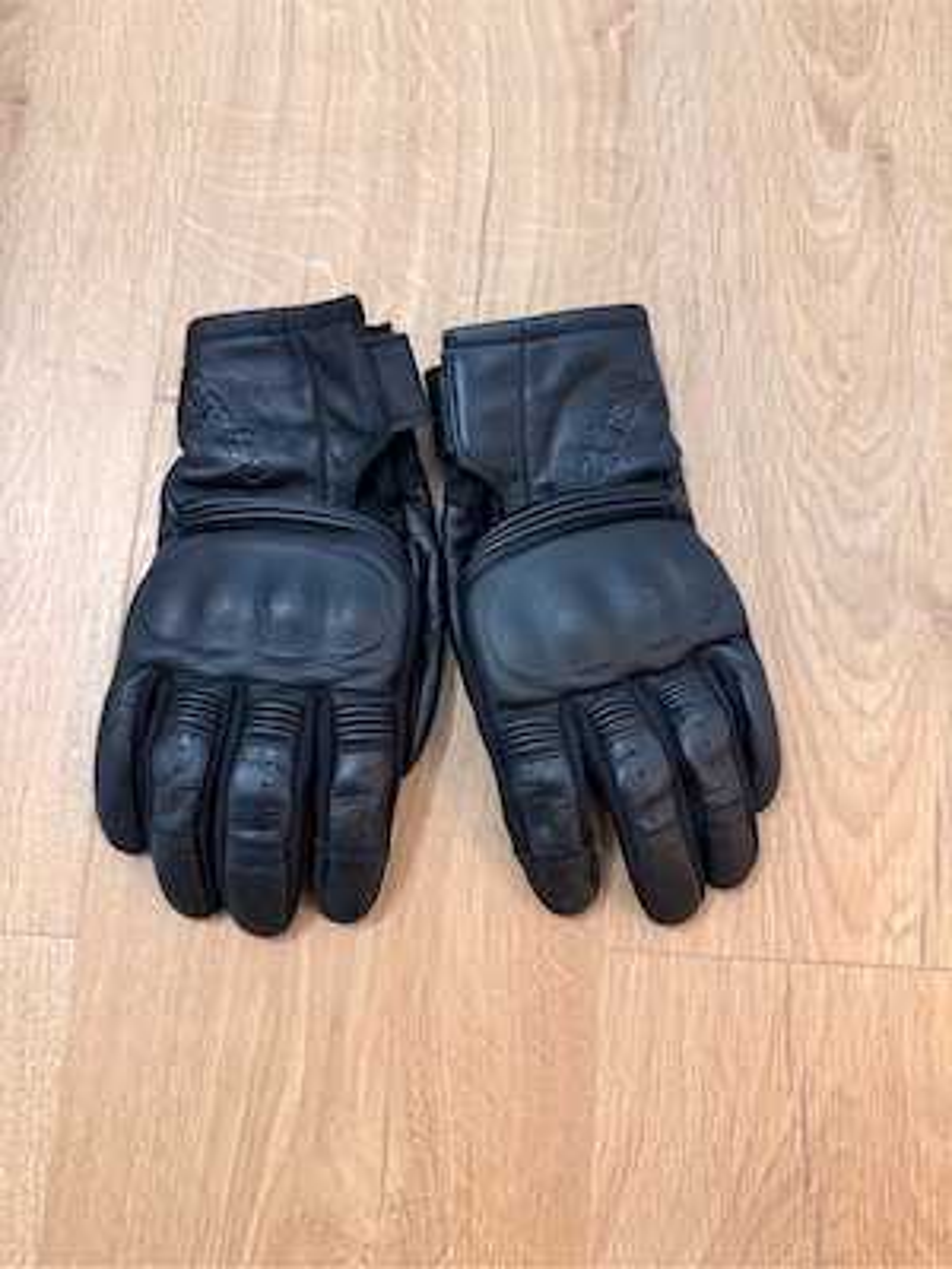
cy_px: 634
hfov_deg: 56.8
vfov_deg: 71.6
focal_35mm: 24
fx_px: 880
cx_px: 476
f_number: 1.78
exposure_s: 1/60
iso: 500
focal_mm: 6.76
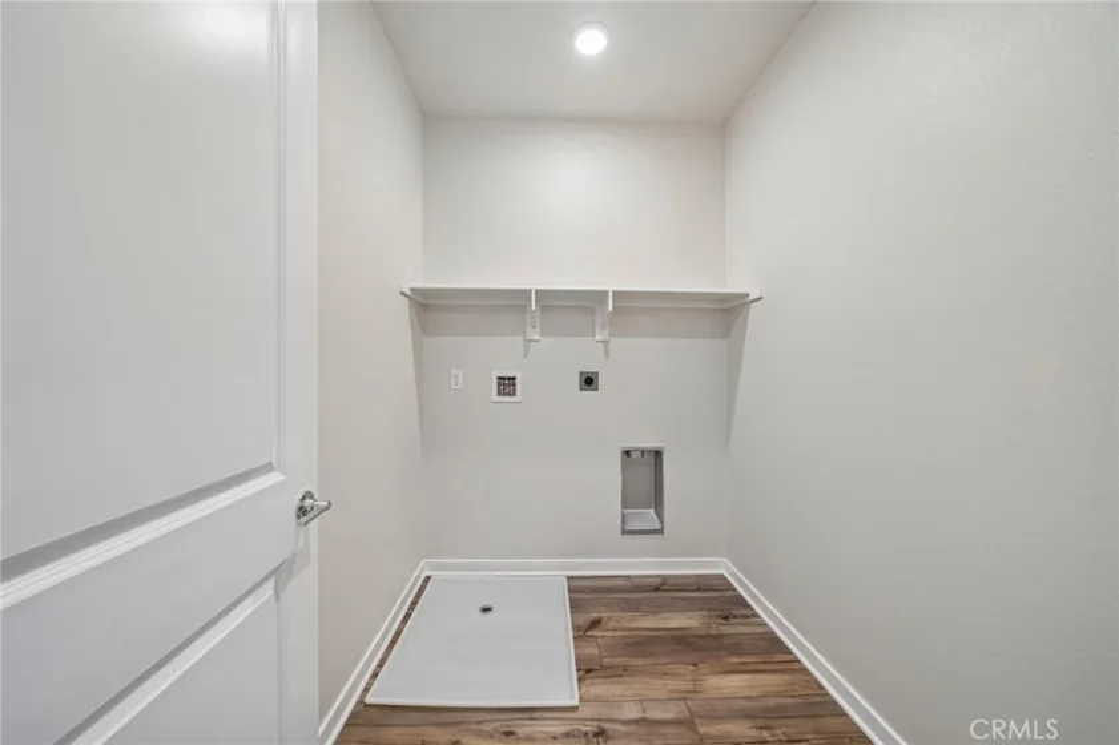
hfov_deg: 112.6
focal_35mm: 12
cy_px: 372
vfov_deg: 90.0
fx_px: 373
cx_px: 560
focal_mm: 12
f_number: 7.1
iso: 400
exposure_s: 1/15
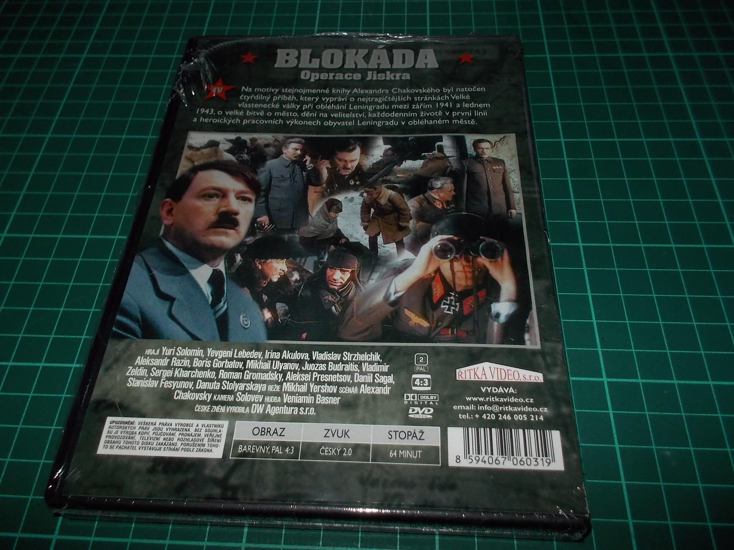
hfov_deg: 61.7
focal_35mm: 29
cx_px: 367
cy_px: 275
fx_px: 615
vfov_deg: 48.2
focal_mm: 4.1
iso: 200
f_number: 3.3
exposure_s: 1/30
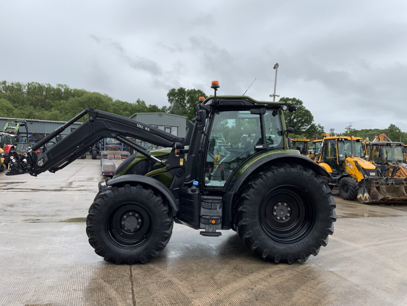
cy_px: 153
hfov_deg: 61.7
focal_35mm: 29
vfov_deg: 48.2
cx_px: 204
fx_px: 341
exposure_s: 1/1451
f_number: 1.8
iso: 16
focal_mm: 3
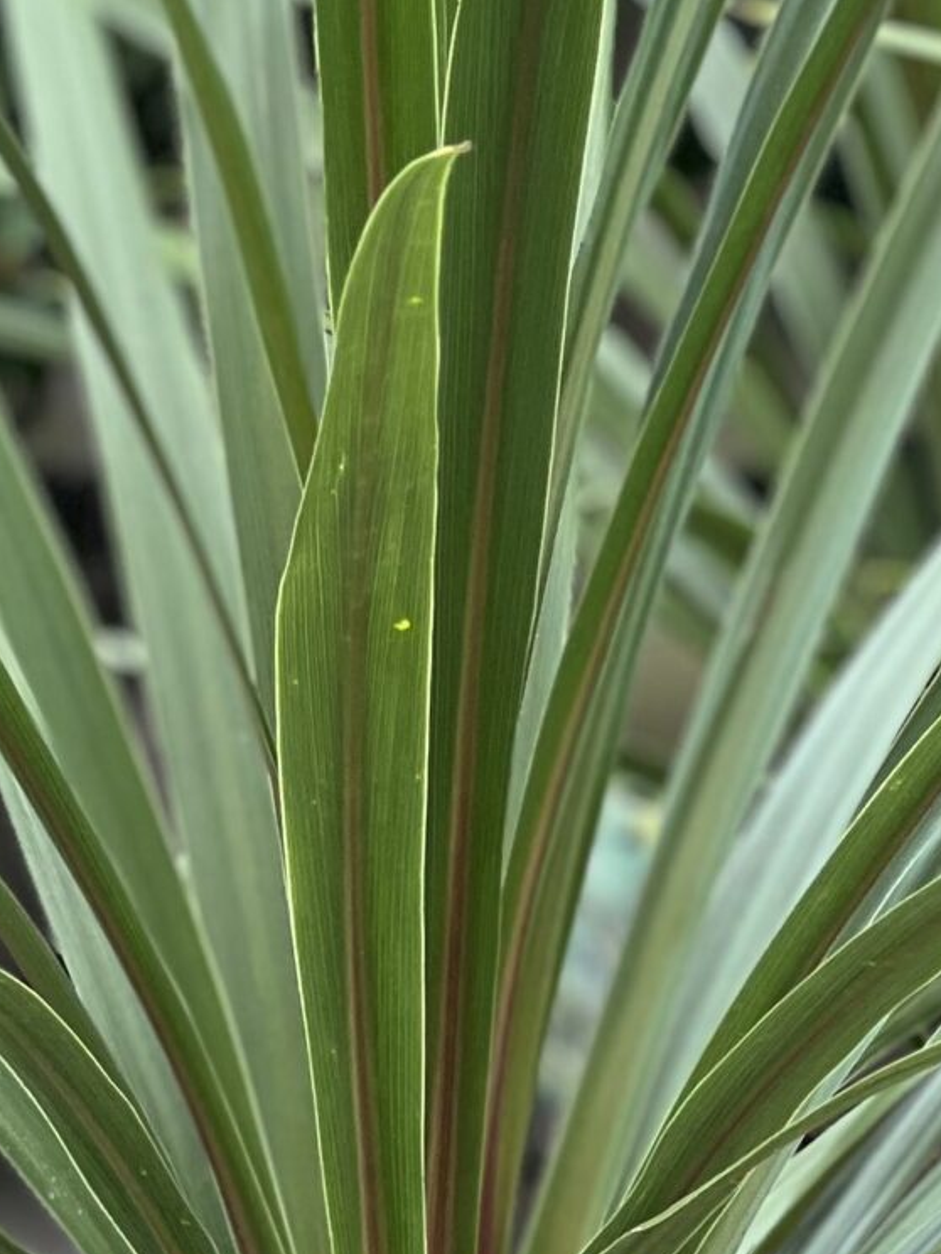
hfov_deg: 5.6
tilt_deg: -15.4
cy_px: 873
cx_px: 459
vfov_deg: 7.5
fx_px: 9605
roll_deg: +2.1
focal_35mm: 265
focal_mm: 9
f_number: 2.8
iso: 64
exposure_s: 1/121
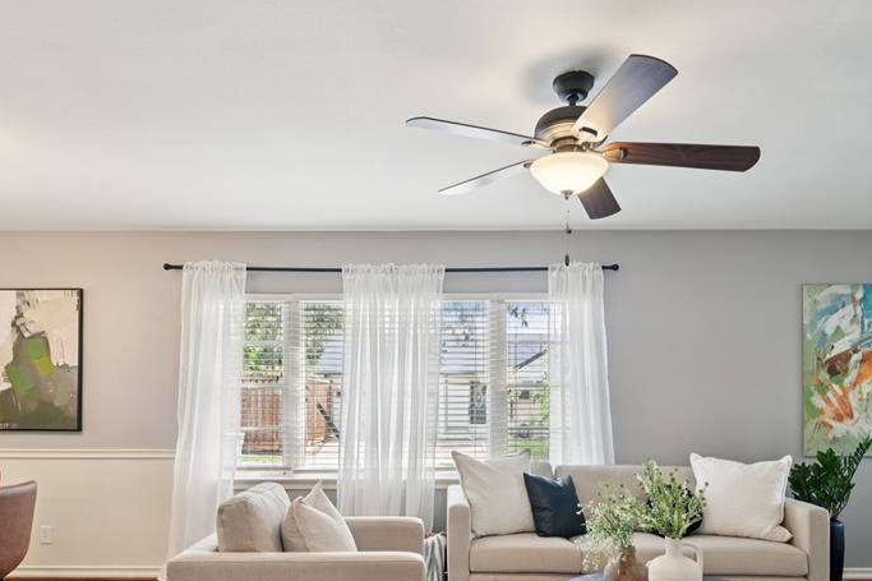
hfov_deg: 73.7
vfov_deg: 51.8
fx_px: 581
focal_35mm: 24
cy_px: 400
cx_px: 428
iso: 400
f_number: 8
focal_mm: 16
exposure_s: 1/25
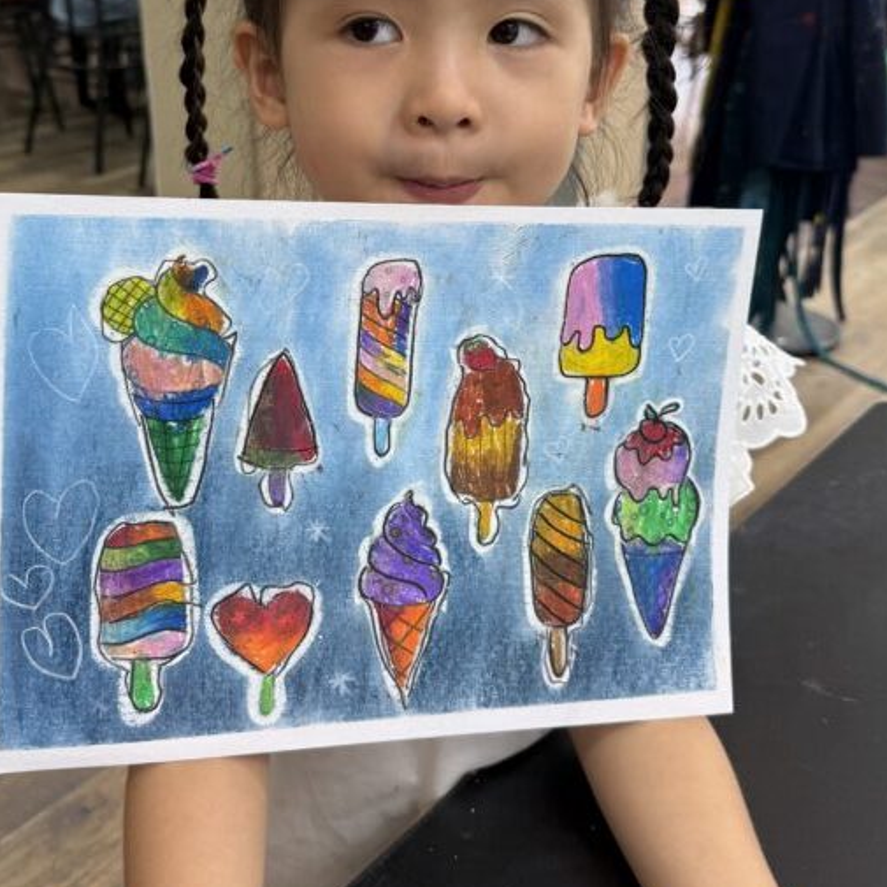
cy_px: 272
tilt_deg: -19.6
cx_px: 374
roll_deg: +0.5
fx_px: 1218
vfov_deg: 39.4
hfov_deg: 39.9
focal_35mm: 42
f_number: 1.78
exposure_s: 1/100
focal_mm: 6.76
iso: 80
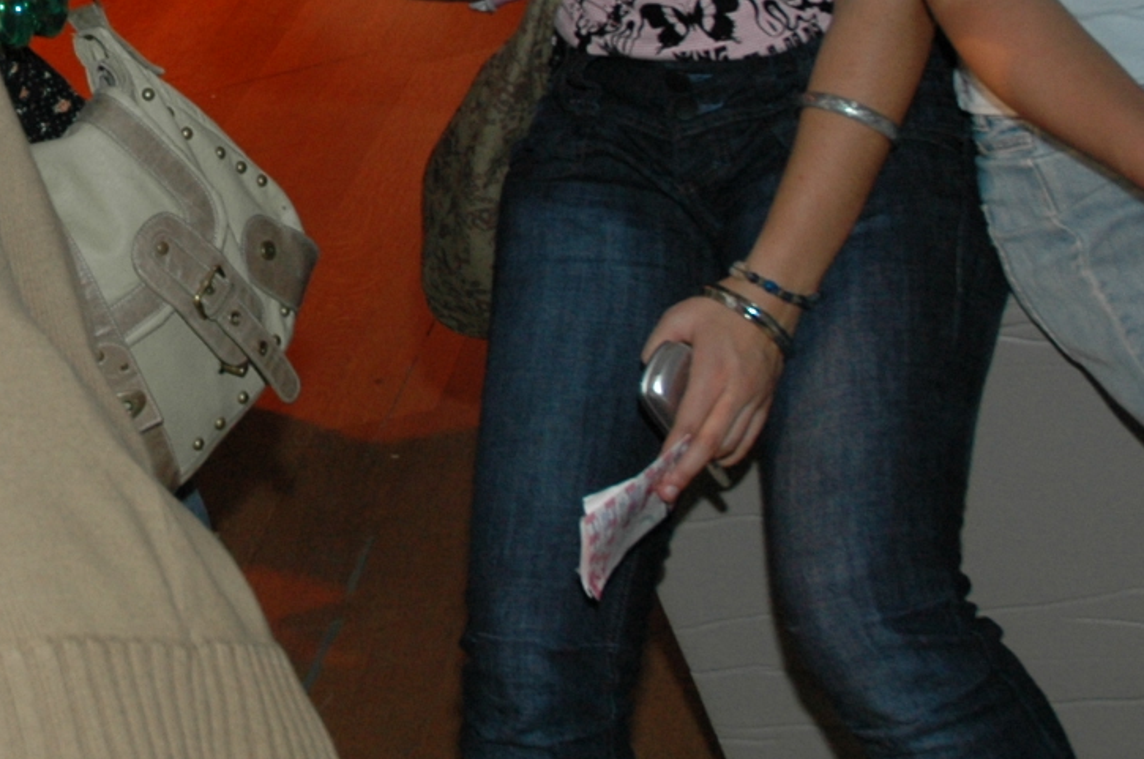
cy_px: -189
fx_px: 3236
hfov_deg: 18.9
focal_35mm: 102
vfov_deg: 13.0
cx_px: -241
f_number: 5
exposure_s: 1/60
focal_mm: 22
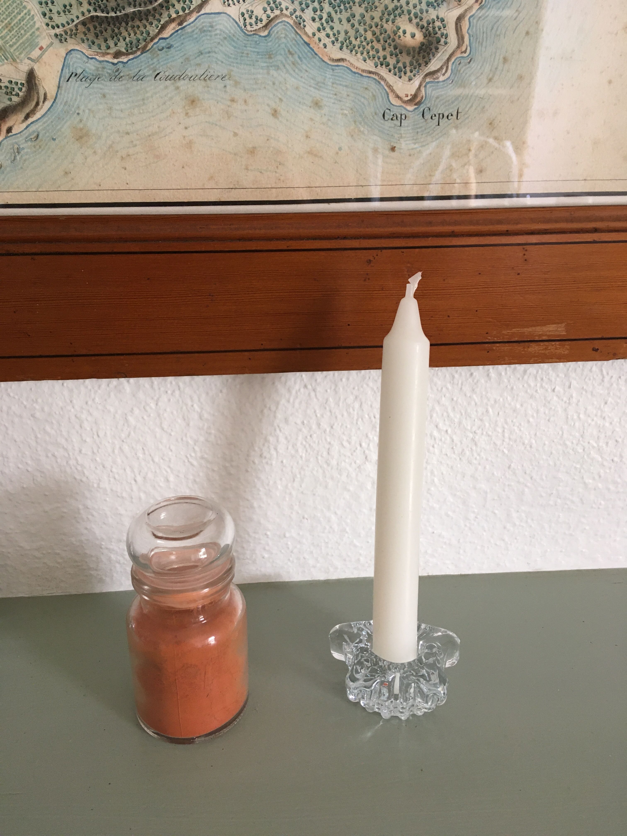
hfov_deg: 48.2
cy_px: 418
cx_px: 314
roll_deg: -0.6
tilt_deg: -25.9
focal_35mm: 29
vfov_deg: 61.7
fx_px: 700
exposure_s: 1/33
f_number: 2.2
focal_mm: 4.15
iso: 125
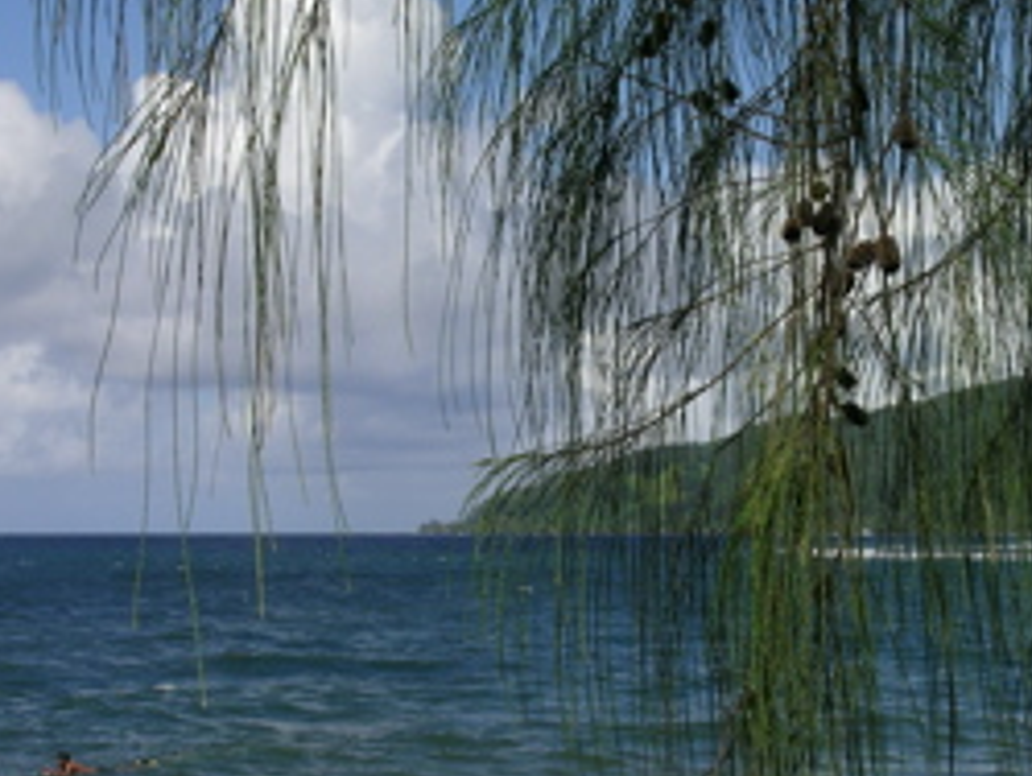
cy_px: 570
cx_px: 627
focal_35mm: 88
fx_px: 2626
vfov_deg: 16.7
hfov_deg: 22.2
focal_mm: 10.3
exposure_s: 1/328
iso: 50
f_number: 7.6
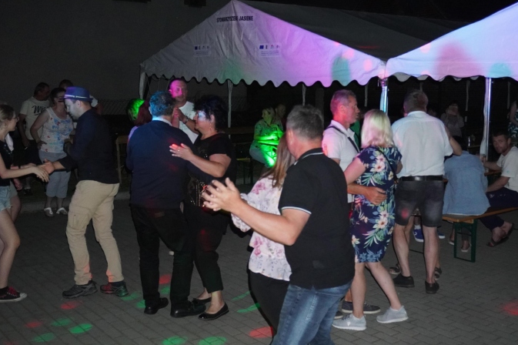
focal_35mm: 45
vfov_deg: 30.1
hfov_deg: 44.0
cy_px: 157
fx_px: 641
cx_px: 277
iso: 3200
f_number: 4.5
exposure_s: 1/60
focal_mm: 25
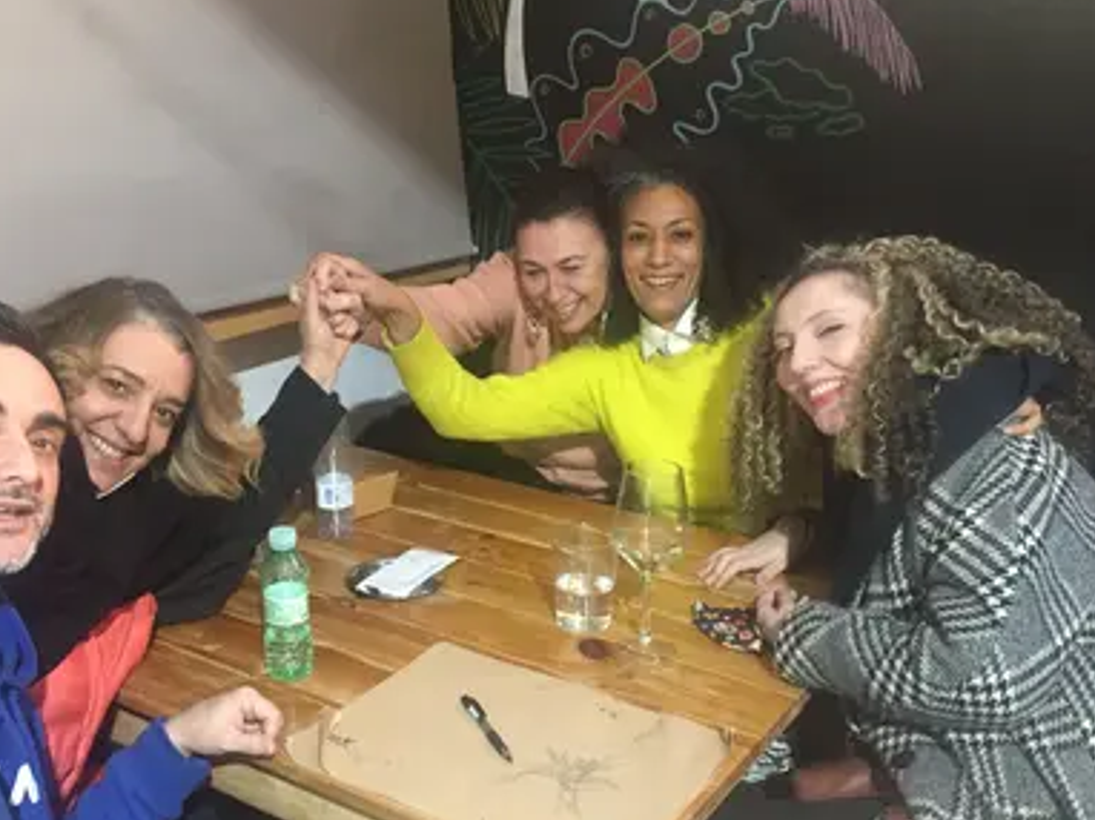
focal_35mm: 38
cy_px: 446
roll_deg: -0.8
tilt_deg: -17.2
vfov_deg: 37.7
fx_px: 1201
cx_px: 462
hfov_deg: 48.8
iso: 250
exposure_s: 1/25
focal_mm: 4.15
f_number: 2.2
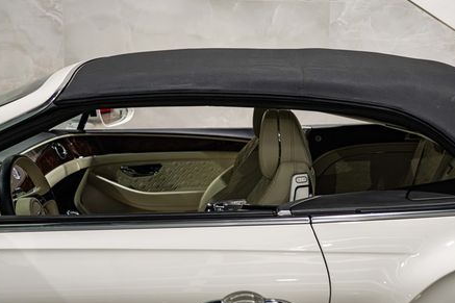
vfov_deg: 21.5
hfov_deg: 31.8
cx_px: 271
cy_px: 139
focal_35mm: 63
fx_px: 796
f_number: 4
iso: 1600
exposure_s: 1/125
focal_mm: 43
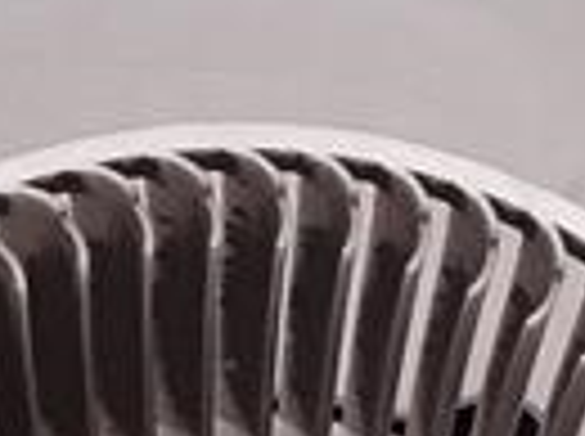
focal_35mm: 138
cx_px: 261
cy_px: 679
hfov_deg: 14.3
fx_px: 2328
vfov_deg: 10.3
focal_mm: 2.91
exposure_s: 1/127
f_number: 1.9
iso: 100
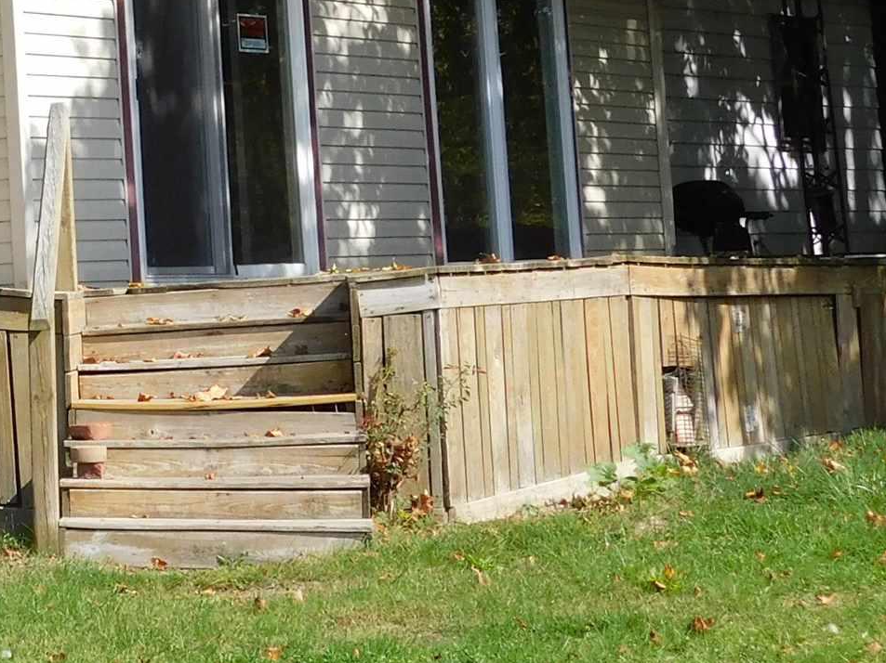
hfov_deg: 14.5
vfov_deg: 11.4
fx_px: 3301
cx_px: -332
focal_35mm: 129
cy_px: -9
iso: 125
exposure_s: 1/800
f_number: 3.6
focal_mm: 7.1
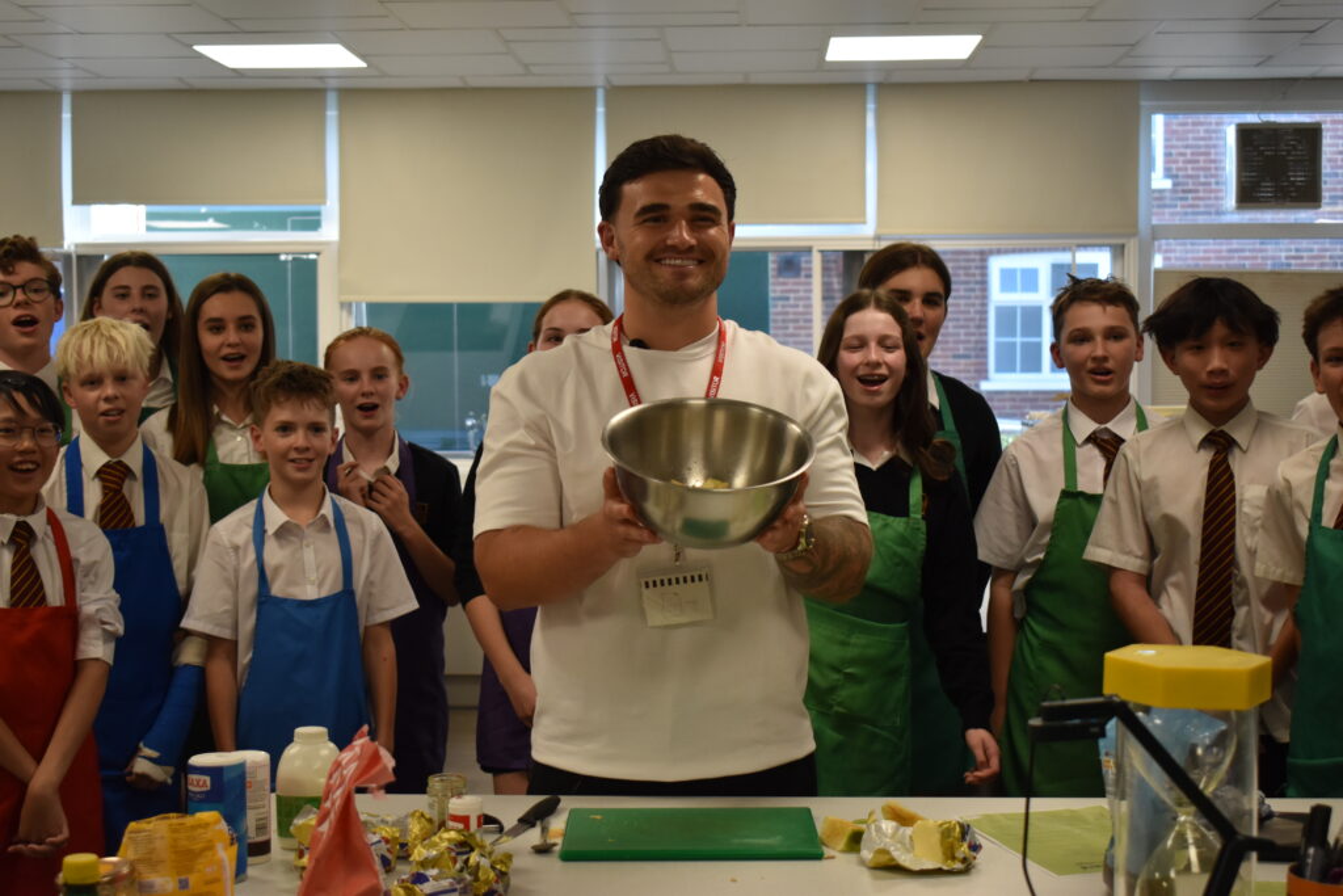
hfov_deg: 37.8
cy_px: 448
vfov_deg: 25.8
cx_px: 672
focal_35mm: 52
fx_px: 1959
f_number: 4.5
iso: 800
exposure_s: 1/160
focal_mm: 35
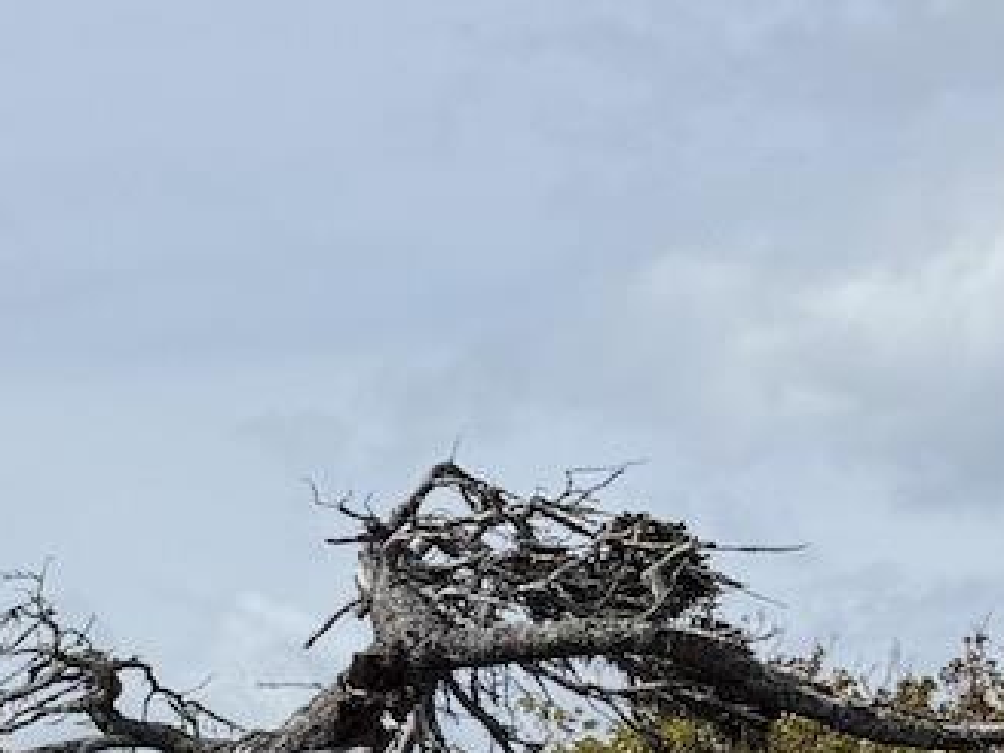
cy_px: 1567
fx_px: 3393
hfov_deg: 14.1
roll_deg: +0.2
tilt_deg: -3.9
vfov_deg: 11.3
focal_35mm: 117
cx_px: -1013
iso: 80
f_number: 1.78
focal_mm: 6.76
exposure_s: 1/8130
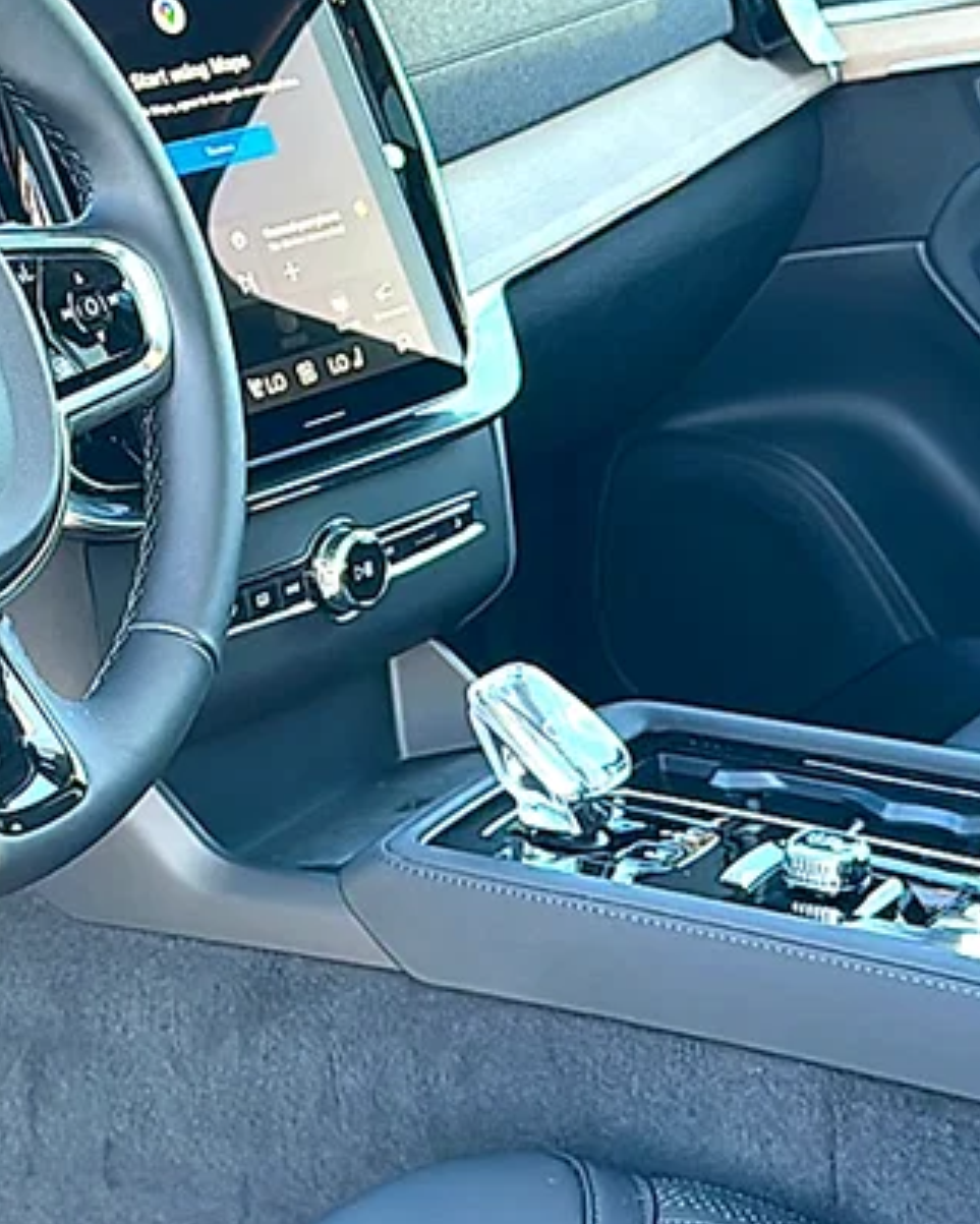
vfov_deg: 29.9
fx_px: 2283
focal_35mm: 63
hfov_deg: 23.6
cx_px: 107
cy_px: 496
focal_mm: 6.86
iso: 100
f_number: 1.78
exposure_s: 1/180
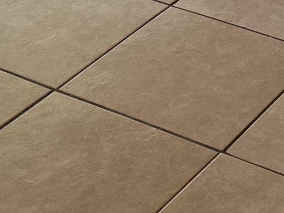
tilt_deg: -12.2
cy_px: -296
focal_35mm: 136
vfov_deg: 9.7
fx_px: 1116
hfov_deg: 14.3
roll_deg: -0.4
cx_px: 271
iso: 250
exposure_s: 1/120
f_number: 1.78
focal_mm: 6.76
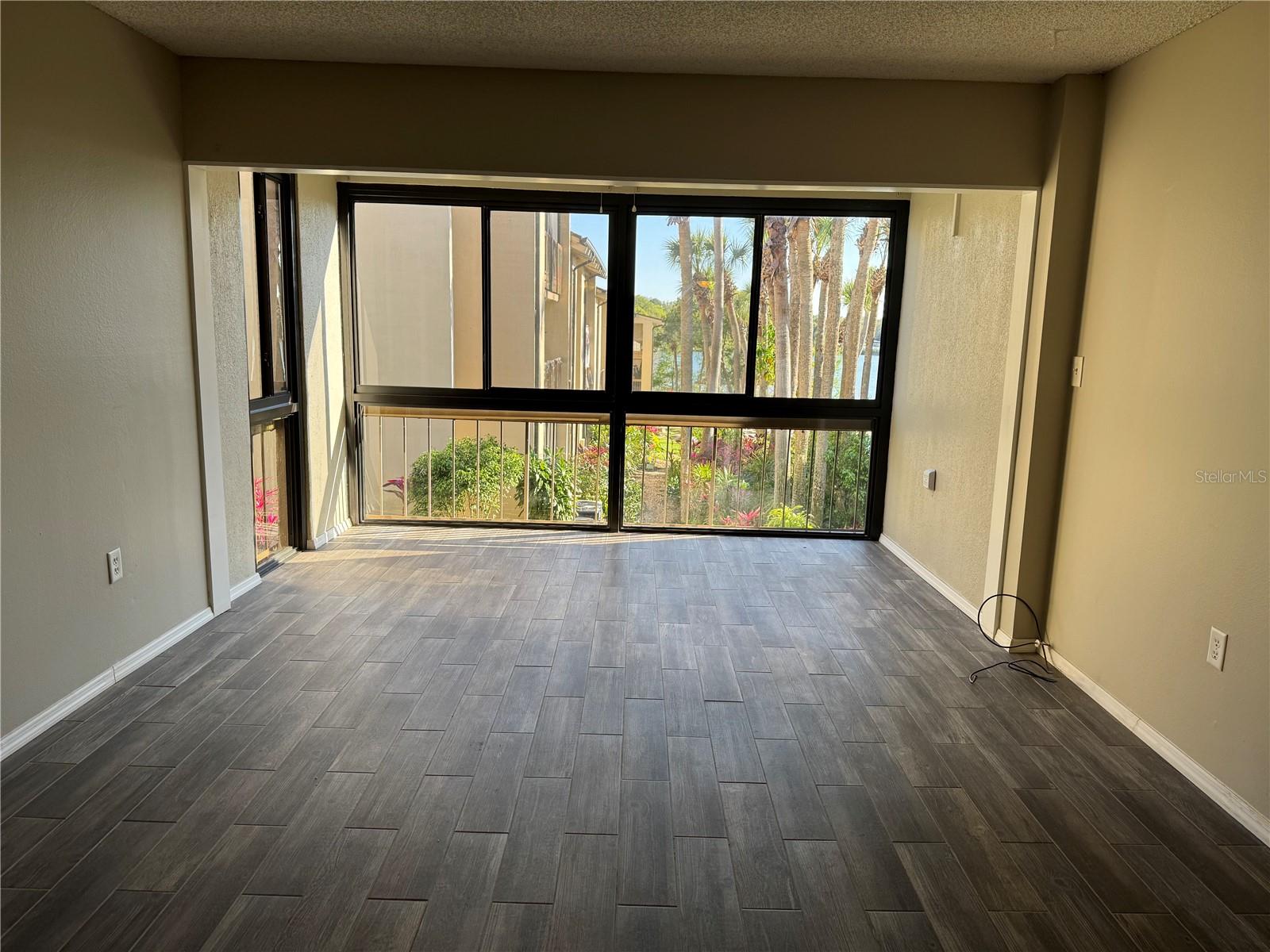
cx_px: 635
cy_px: 476
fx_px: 881
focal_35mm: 24
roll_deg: -2.5
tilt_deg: -10.9
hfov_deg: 71.6
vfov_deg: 56.8
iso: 64
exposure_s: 1/248
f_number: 1.78
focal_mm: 6.76
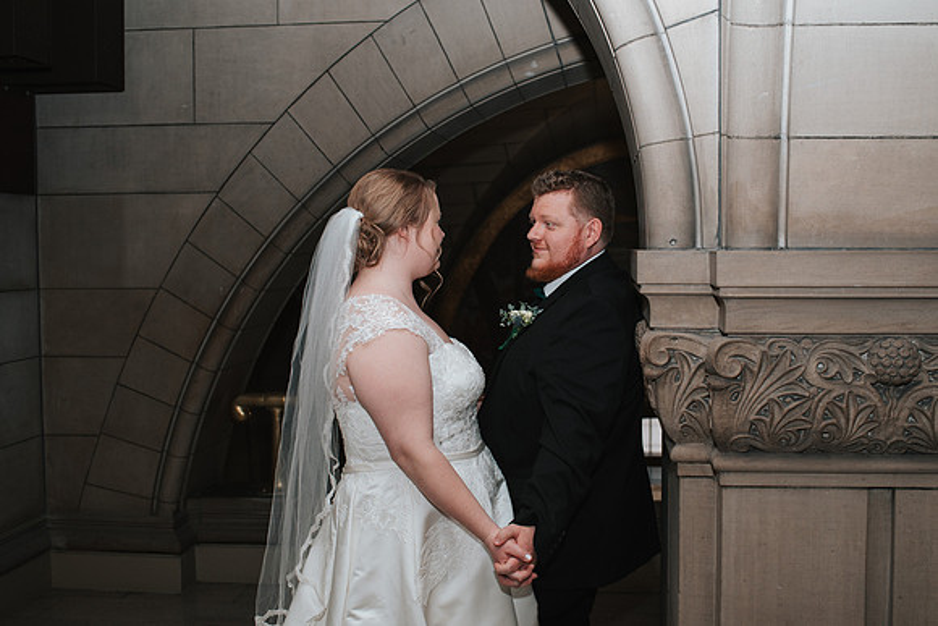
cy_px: 288
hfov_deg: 50.7
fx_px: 989
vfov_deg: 35.1
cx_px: 507
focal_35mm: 38
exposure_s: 1/200
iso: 800
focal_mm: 35
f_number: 3.5
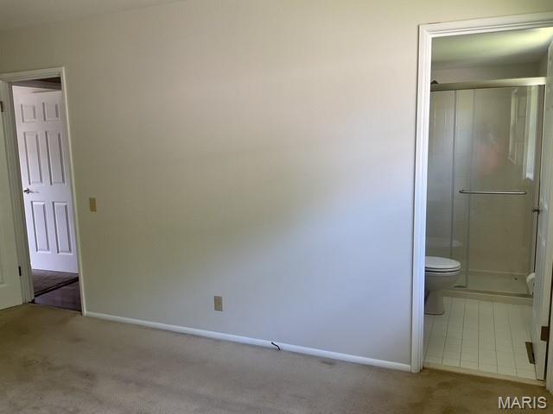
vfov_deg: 48.2
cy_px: 207
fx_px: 463
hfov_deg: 61.7
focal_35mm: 29
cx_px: 276
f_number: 1.8
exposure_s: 1/60
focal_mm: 3
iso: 50
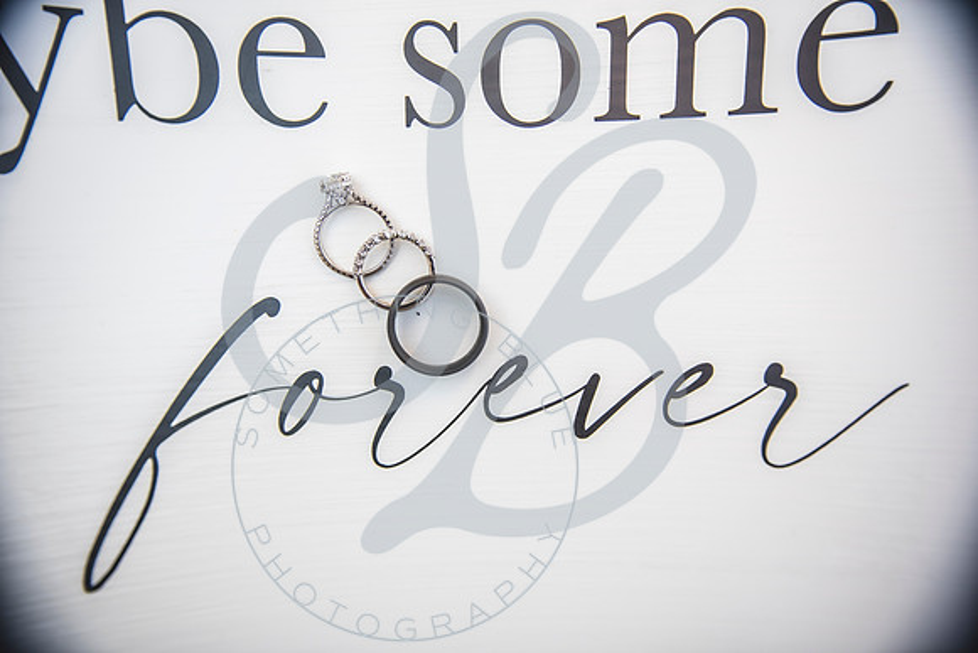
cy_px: 326
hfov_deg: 69.4
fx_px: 706
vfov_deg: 49.6
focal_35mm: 26
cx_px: 489
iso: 100
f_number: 2.8
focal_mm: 26
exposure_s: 1/400
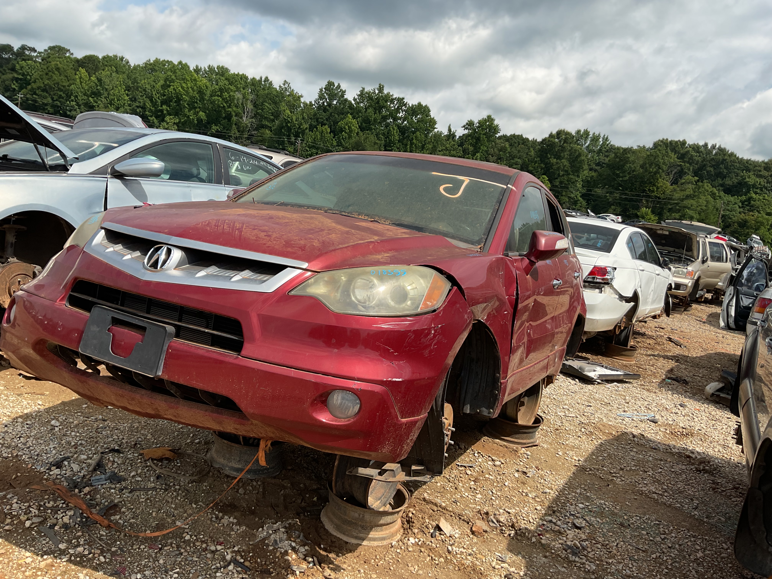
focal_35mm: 29
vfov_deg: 48.2
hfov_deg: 61.7
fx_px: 647
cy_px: 290
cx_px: 386
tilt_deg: -8.9
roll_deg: -8.4
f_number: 1.8
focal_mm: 3
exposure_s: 1/1984
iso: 16
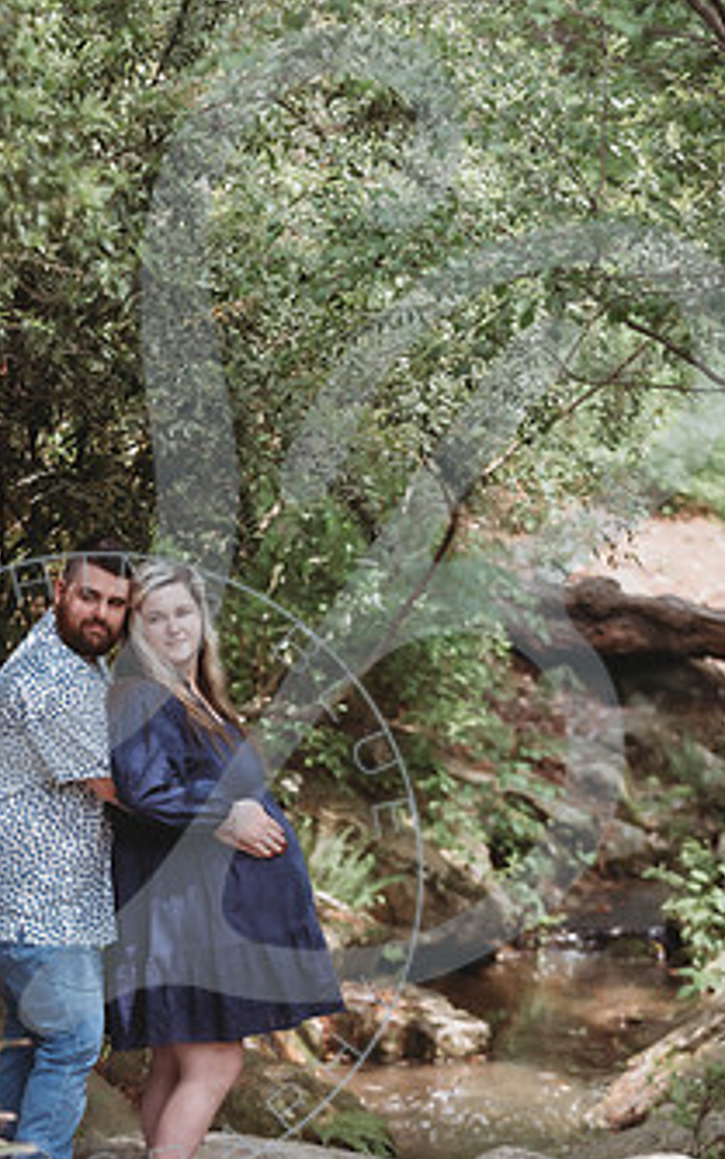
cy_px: 611
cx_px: 257
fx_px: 3727
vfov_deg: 17.7
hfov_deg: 11.1
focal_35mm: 118
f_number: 2.8
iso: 100
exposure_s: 1/320
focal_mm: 86
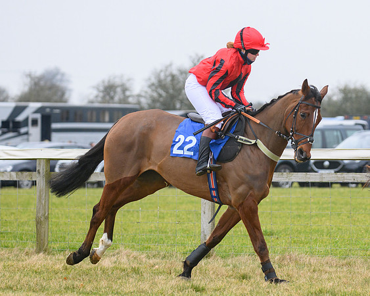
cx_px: 275
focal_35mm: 240
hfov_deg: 8.0
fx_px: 2631
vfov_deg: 6.4
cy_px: 119
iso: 1250
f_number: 5
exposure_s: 1/1250
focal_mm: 170
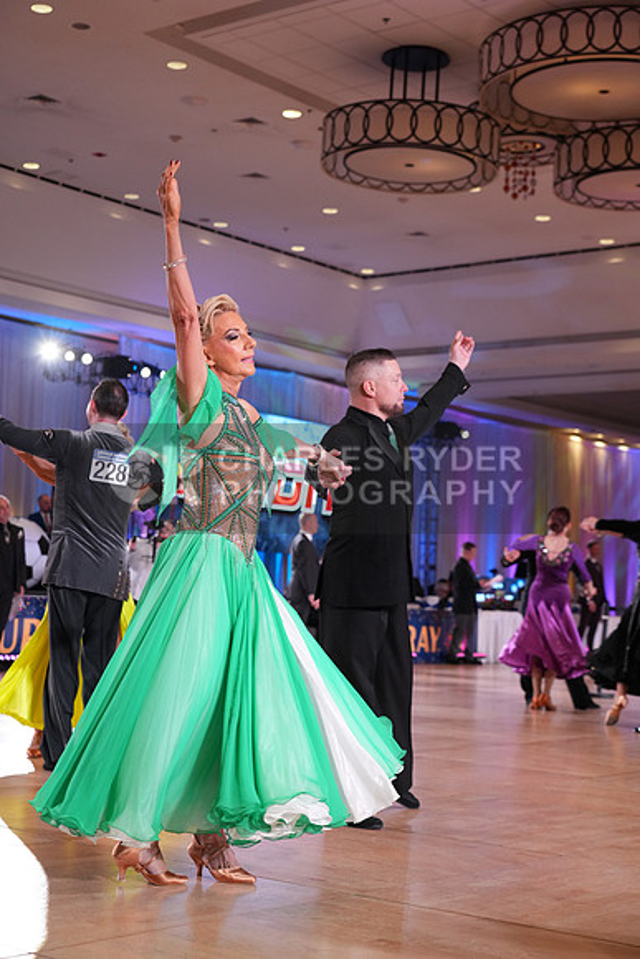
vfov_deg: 36.2
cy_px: 480
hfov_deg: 24.6
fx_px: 1466
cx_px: 320
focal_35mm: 55
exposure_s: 1/400
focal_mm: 55
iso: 2000
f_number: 4
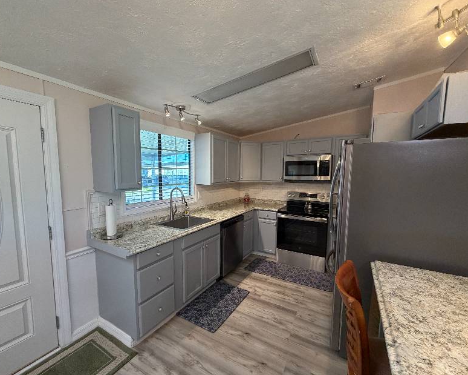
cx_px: 229
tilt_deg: -6.3
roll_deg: -0.4
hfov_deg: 96.8
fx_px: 208
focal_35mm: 15
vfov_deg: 84.0
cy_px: 191
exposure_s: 1/120
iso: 320
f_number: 2.2
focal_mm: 2.22
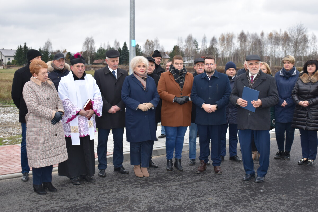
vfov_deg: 28.1
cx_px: 159
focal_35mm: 48
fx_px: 424
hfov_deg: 41.1
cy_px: 106
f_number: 5.6
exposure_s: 1/125
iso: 360
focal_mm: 32
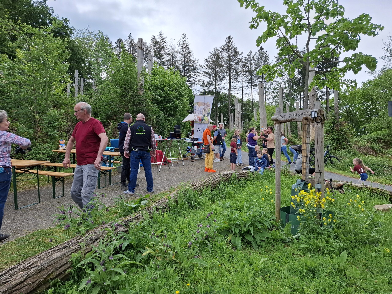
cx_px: 196
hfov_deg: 73.9
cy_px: 147
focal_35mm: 23
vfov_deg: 58.9
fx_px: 260
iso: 50
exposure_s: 1/880
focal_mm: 5.54
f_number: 1.8
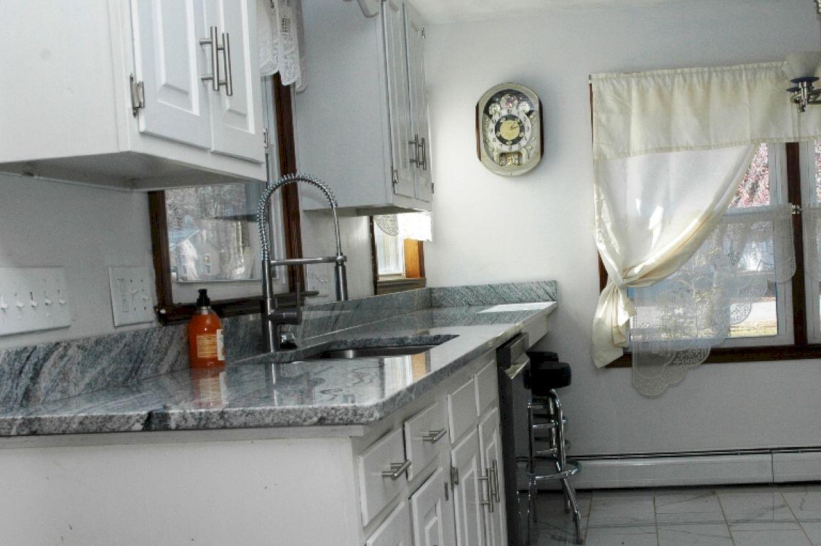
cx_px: 544
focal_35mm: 48
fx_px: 1094
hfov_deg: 40.7
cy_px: 319
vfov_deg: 28.0
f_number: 8
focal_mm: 24
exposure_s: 1/80
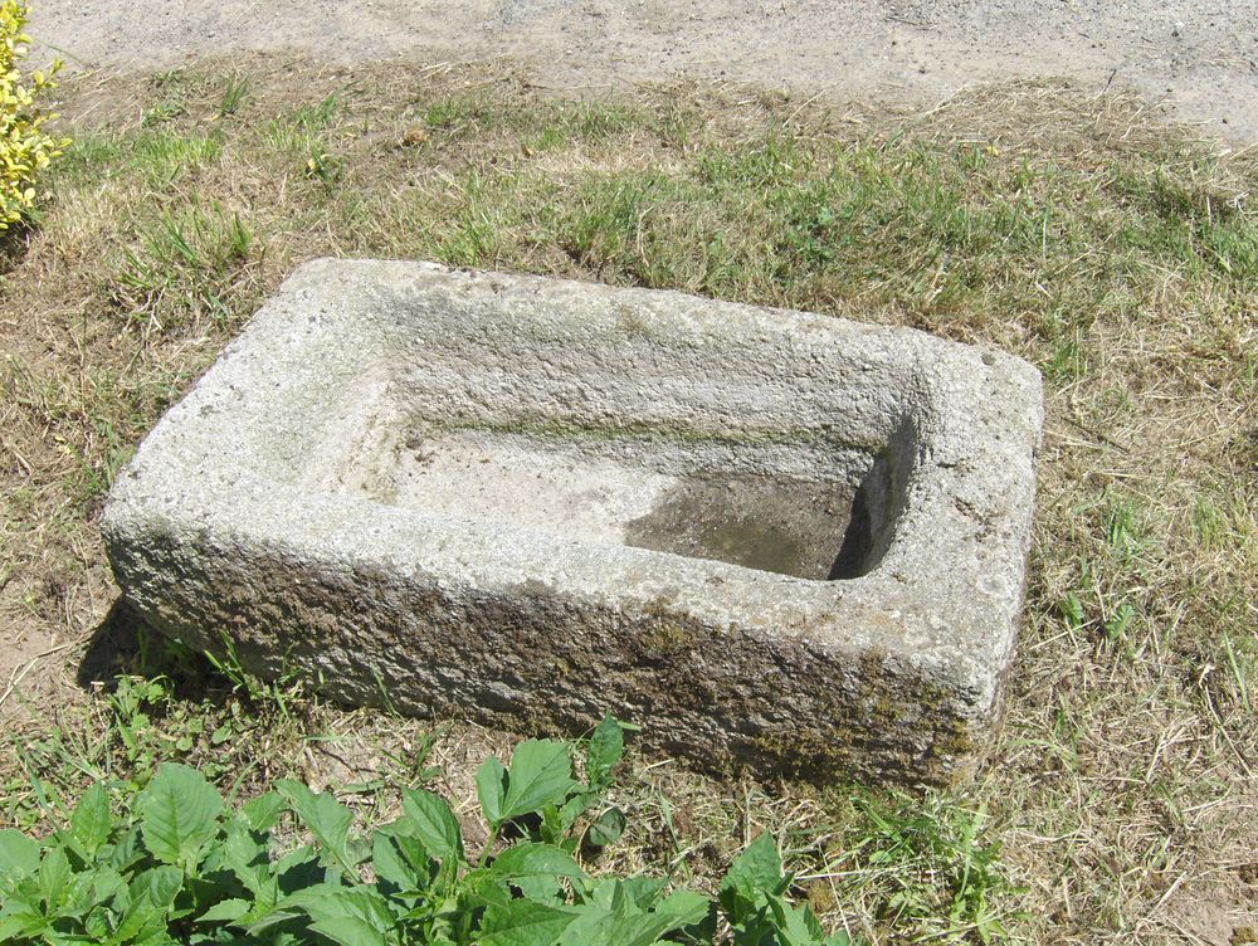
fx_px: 1273
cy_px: 473
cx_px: 629
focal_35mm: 35
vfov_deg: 40.8
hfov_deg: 52.6
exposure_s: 1/543
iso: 100
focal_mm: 7.5
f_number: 5.5
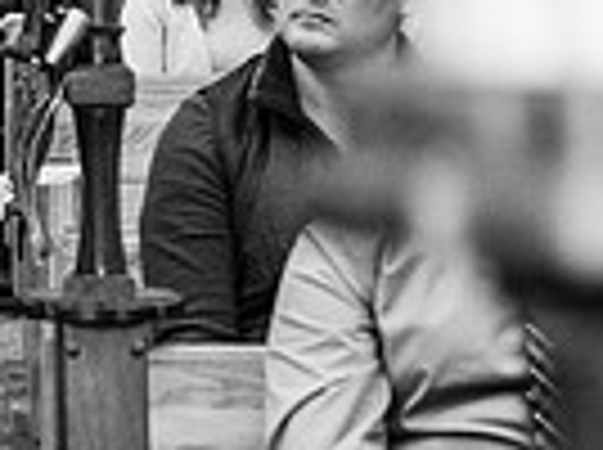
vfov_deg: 6.2
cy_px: 151
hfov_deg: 7.9
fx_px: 4138
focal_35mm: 238
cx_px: -644
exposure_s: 1/200
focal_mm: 57
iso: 2000
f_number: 2.8
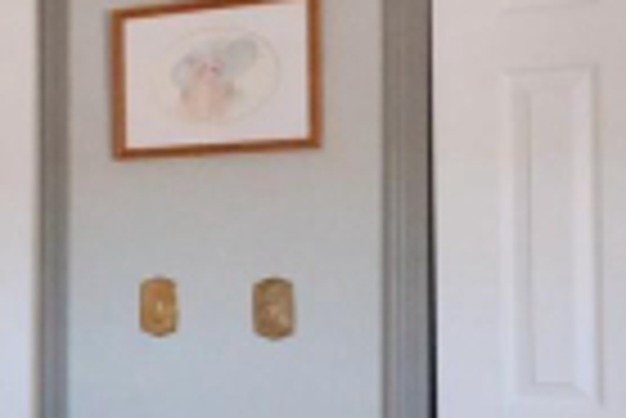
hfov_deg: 18.9
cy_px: 166
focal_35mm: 81
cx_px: -518
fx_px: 1410
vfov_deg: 16.9
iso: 10000
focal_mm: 10
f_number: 14
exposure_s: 1/15
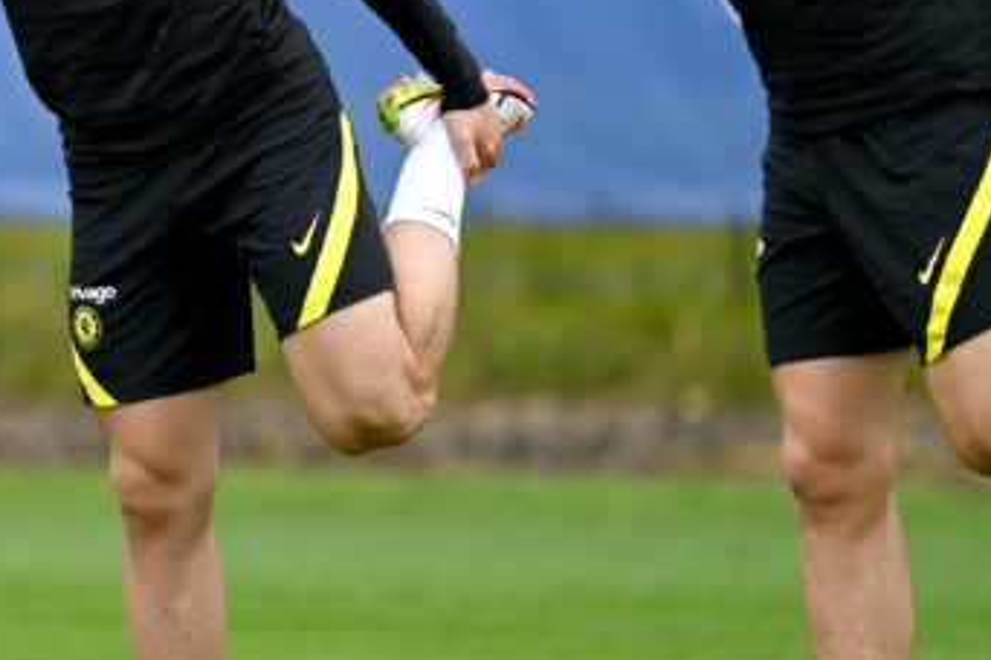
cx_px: -17
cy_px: 230
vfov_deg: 1.1
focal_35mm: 1197
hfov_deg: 1.7
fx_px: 32948
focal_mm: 400
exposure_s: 1/1600
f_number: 2.8
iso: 400
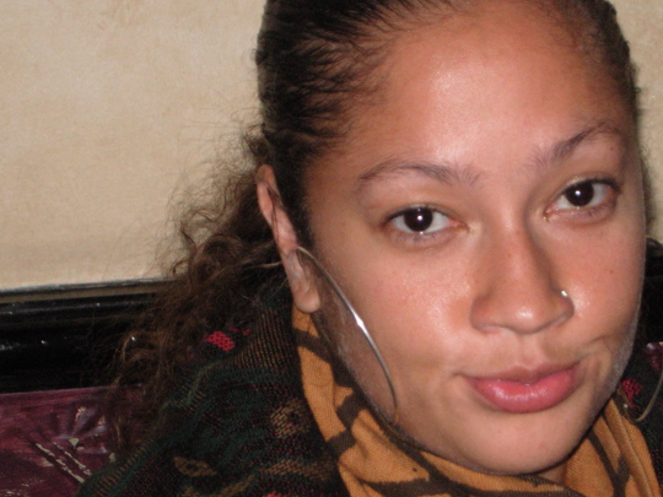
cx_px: 414
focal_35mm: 195
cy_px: 284
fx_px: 3735
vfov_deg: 7.6
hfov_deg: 10.1
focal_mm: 24.5
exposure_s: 1/362
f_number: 5.1
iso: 200
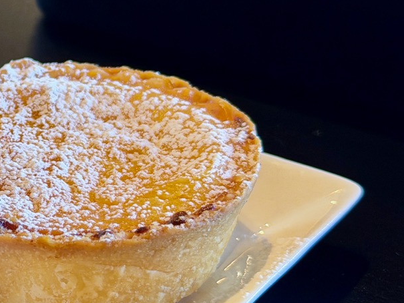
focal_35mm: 127
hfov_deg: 14.8
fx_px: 1482
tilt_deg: -28.3
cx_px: -120
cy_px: 127
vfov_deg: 11.7
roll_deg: +1.2
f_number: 1.78
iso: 80
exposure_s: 1/50
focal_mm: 6.76
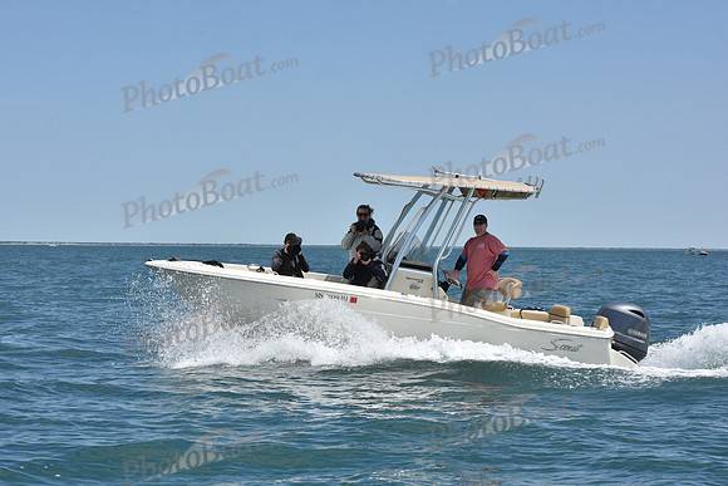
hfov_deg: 22.1
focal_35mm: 92
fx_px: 1861
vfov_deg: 14.9
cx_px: 364
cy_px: 243
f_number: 10
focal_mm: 92
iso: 400
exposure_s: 1/1250
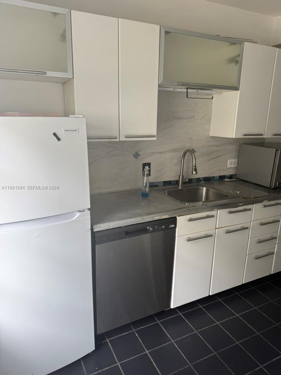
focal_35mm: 24
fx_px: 260
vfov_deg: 71.6
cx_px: 140
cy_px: 188
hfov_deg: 56.8
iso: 80
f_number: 1.78
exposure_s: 1/121
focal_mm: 6.76
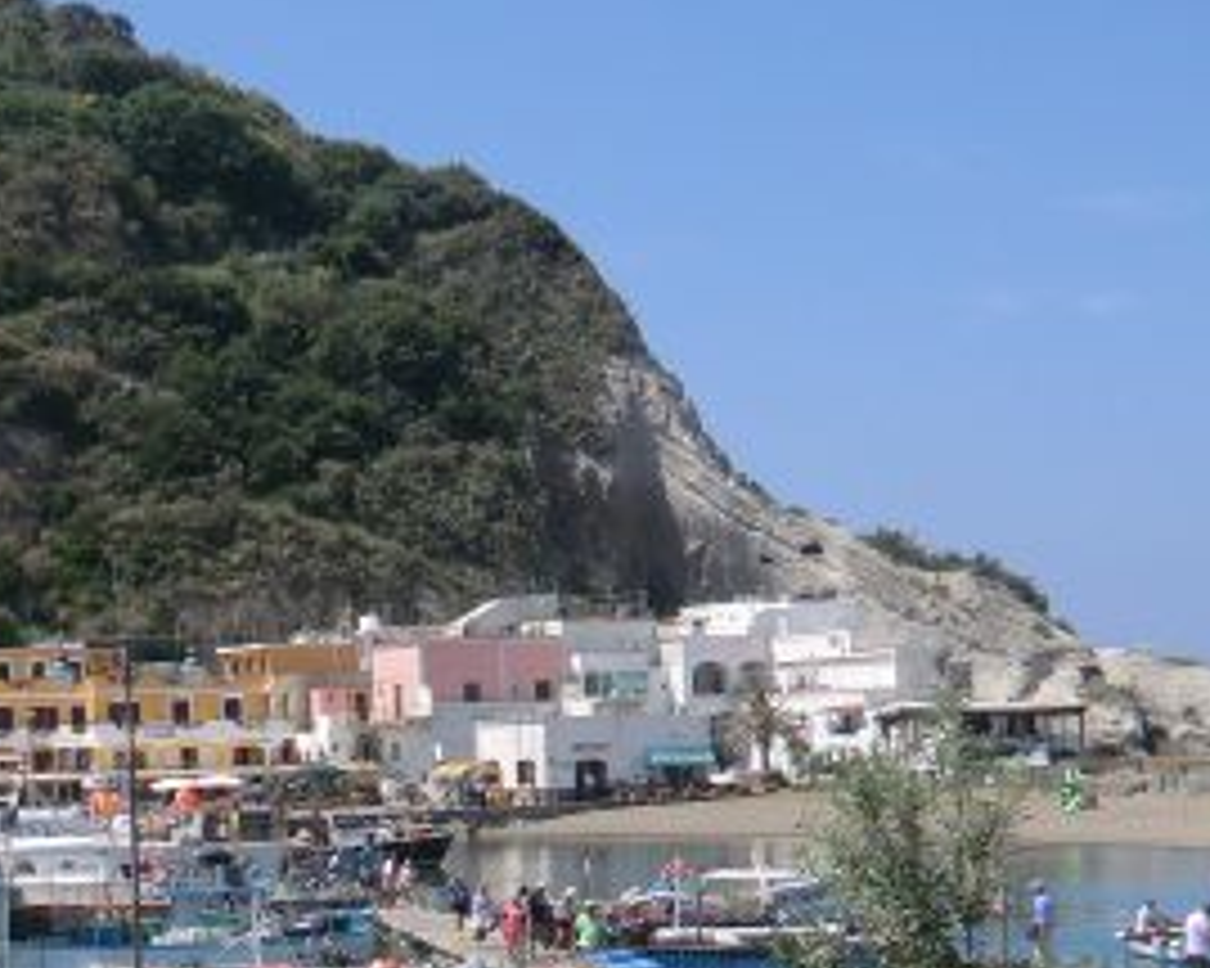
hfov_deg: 27.1
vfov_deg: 22.2
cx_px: 171
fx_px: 2434
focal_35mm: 68
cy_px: 777
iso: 64
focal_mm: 4.3
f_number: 3.2
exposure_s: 1/1000
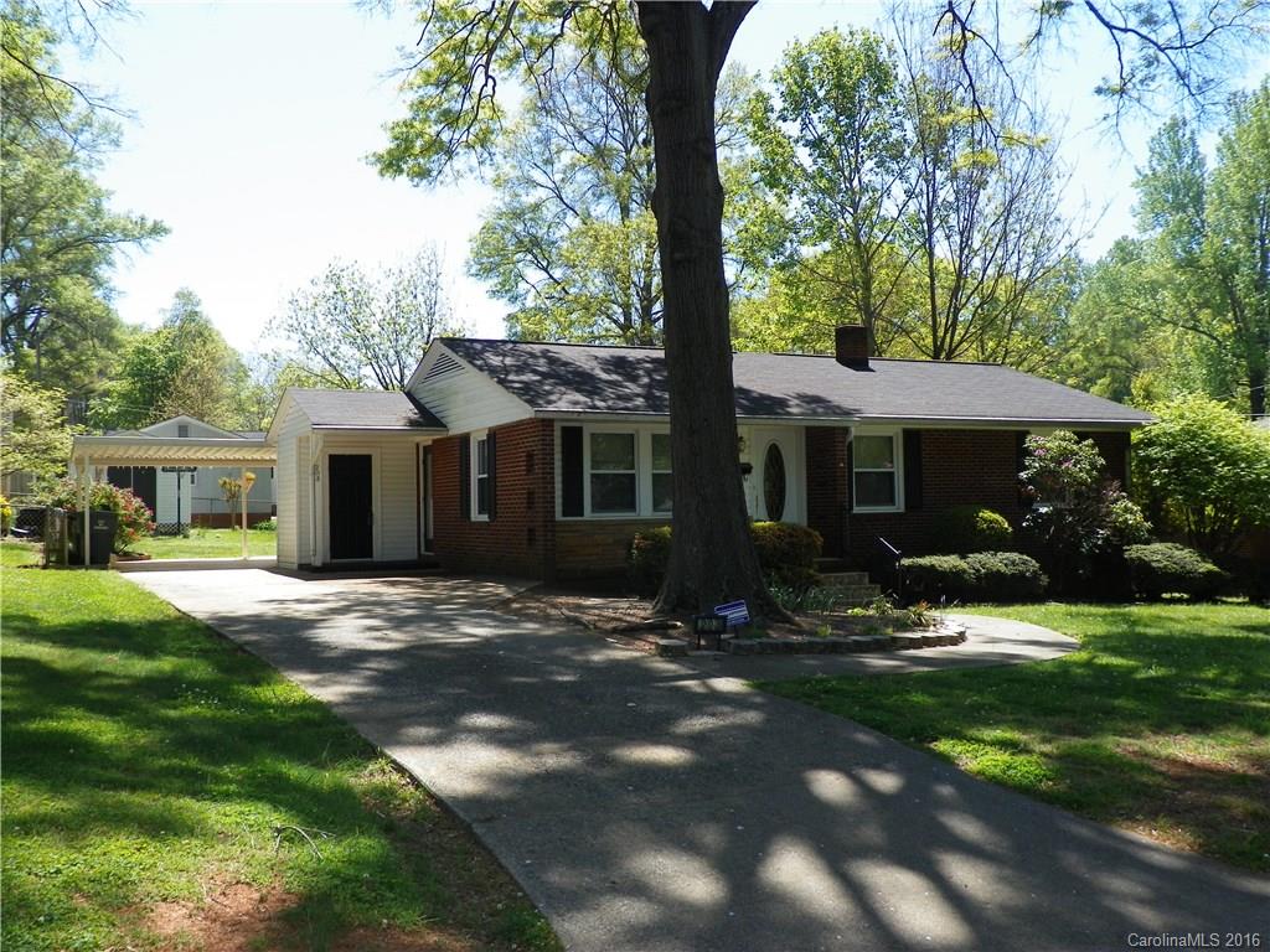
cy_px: 476
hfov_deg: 54.0
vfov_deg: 41.8
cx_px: 635
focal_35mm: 34
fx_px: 1247
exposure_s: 1/320
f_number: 3.5
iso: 64
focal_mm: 6.1
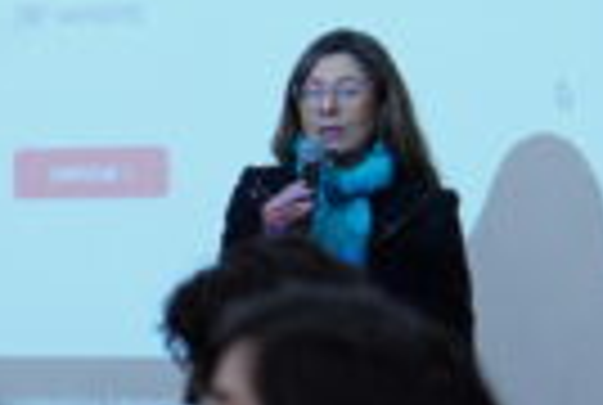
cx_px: -162
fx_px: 4214
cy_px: 297
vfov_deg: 5.5
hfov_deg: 8.1
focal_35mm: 251
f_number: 2.2
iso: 640
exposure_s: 1/200
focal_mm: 50
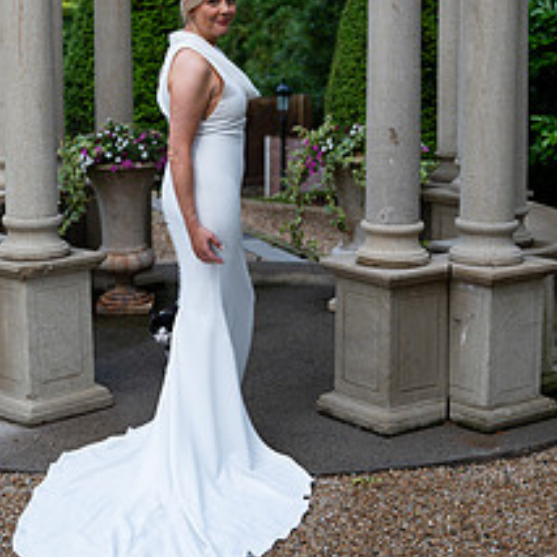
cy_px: 146
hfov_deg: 21.9
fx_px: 1438
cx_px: 220
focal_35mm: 79
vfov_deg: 21.7
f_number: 2.8
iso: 200
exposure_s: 1/200
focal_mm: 44
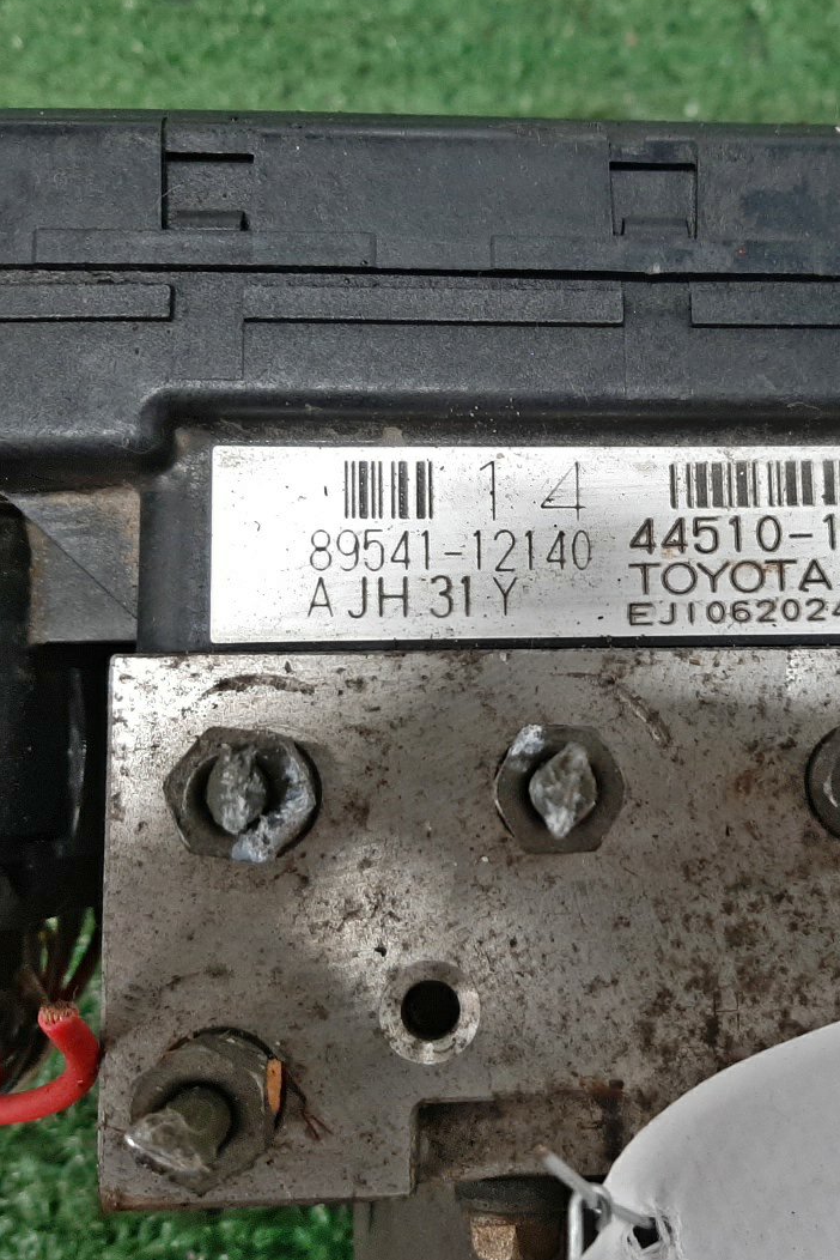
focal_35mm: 37
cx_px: 611
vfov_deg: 51.9
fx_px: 1294
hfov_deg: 35.3
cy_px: 641
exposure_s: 1/33
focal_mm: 3.93
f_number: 1.7
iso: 166
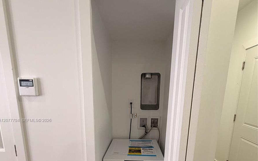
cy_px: 120
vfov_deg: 56.7
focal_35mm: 20
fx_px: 141
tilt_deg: -11.1
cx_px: 128
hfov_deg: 85.1
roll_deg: -0.7
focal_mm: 2.22
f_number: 2.2
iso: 200
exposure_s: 1/60
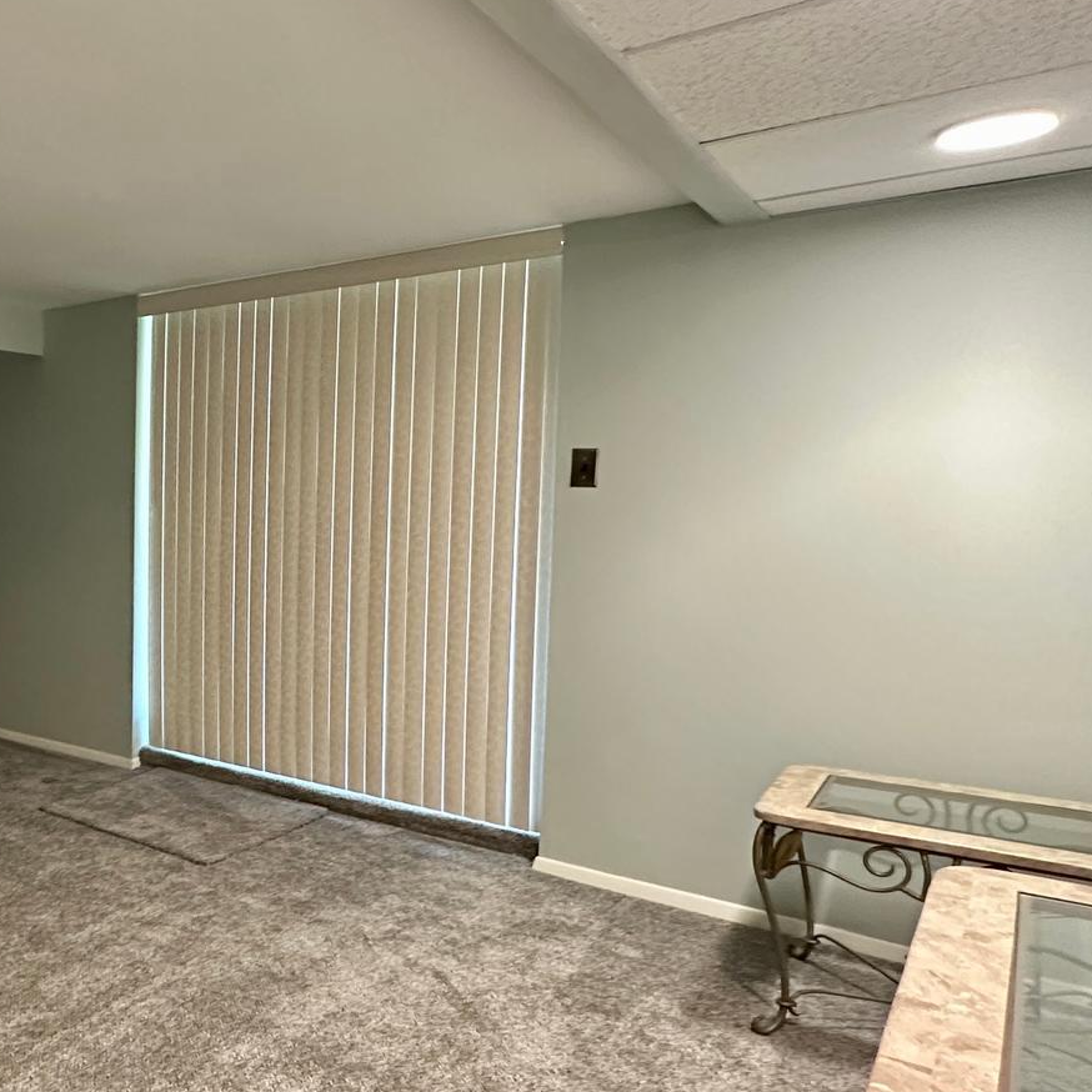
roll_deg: -0.8
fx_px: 1035
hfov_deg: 48.8
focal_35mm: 29
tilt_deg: -3.5
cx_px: 81
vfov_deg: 55.6
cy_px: 562
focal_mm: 2.22
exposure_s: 1/60
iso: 640
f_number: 2.2
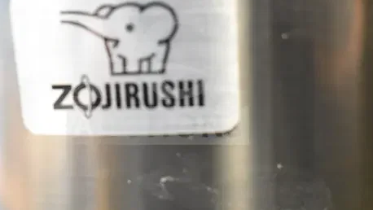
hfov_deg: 34.4
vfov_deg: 19.8
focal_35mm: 61
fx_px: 601
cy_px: 80
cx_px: 157
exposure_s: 1/50
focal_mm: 29
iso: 7200
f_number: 4.2
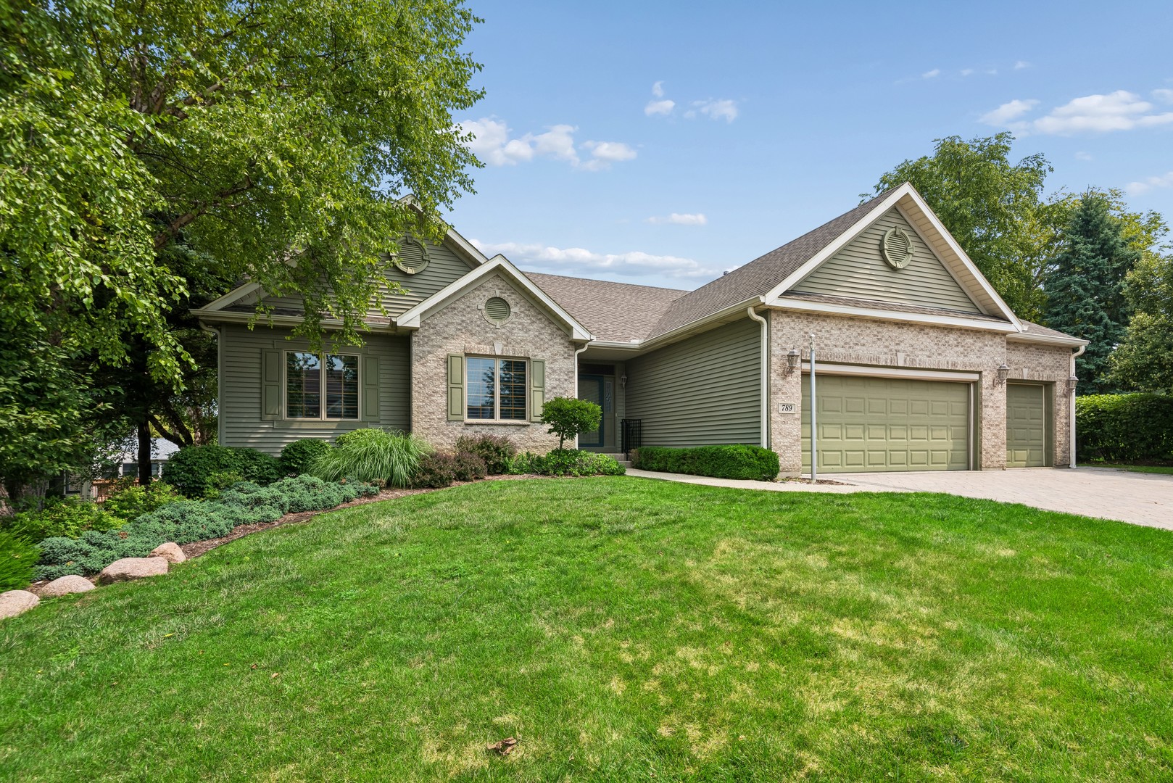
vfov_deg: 73.8
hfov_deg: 96.7
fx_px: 521
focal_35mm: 16
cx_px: 586
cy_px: 392
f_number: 11
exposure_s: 1/250
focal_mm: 16
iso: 200
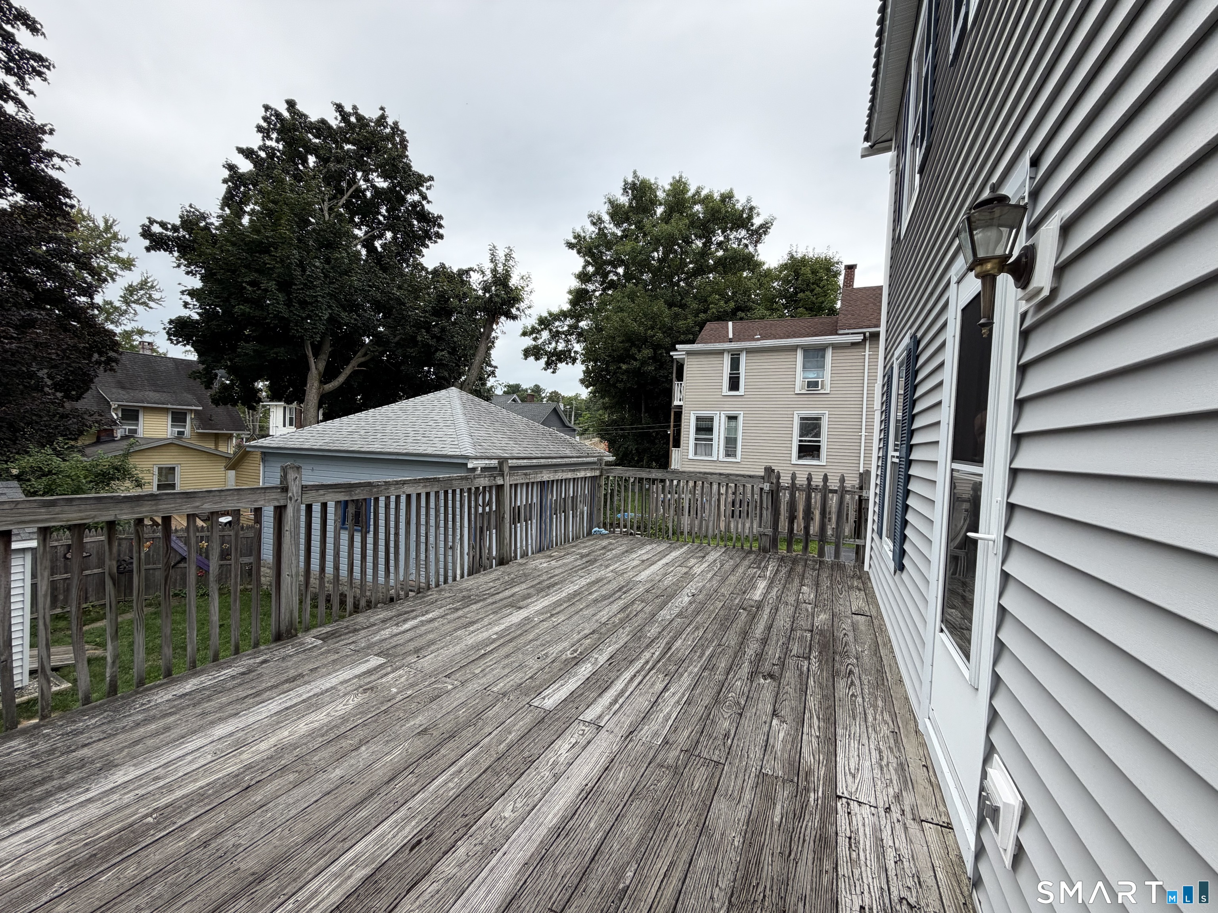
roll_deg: -2.1
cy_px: 456
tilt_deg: -1.6
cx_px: 609
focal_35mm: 14
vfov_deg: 85.7
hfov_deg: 102.1
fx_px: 493
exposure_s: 1/502
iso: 50
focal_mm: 2.22
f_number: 2.2
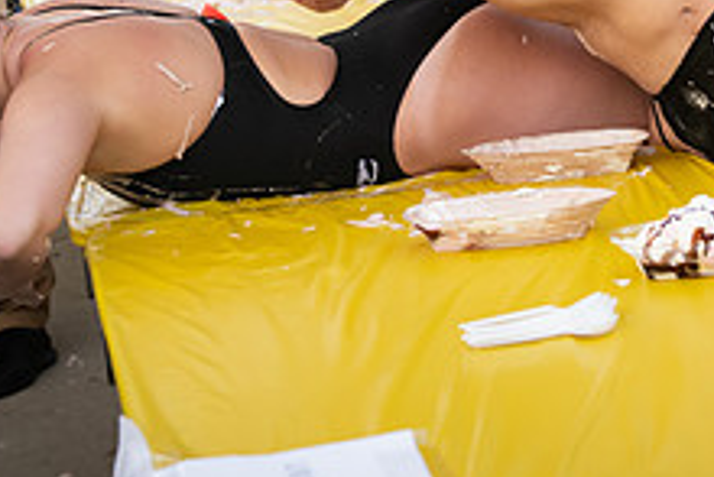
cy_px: -122
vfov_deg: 11.6
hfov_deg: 17.6
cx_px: 399
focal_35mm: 116
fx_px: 2302
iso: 640
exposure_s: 1/320
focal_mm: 44
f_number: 3.5
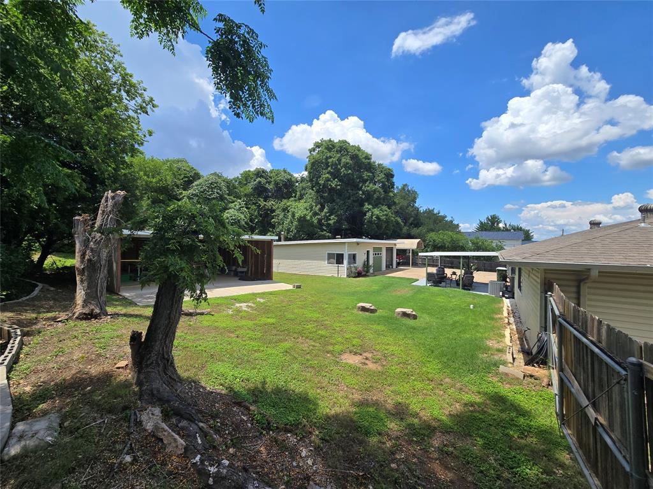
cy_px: 244
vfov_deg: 89.9
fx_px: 245
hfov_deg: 106.2
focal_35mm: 13
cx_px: 326
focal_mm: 2.2
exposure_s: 1/2289
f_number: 2.2
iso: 50
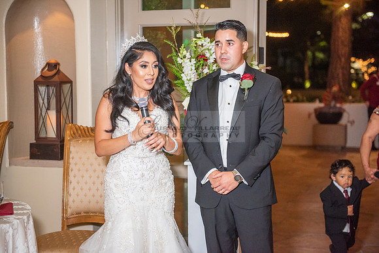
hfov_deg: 33.4
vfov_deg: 22.6
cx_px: 190
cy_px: 126
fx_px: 632
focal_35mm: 60
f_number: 2.8
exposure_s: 1/125
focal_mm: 60
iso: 1250
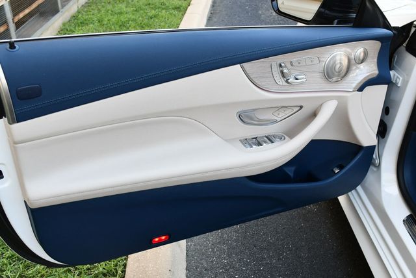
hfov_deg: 53.1
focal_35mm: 36
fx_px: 416
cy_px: 139
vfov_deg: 36.9
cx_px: 208
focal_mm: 18
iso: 400
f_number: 4.5
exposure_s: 1/250
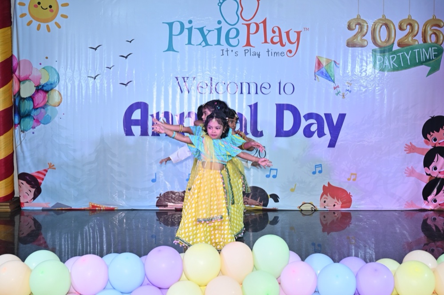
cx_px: 222
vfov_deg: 31.2
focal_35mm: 43
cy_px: 148
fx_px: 530
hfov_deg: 45.4
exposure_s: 1/160
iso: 500
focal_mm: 43
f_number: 6.3
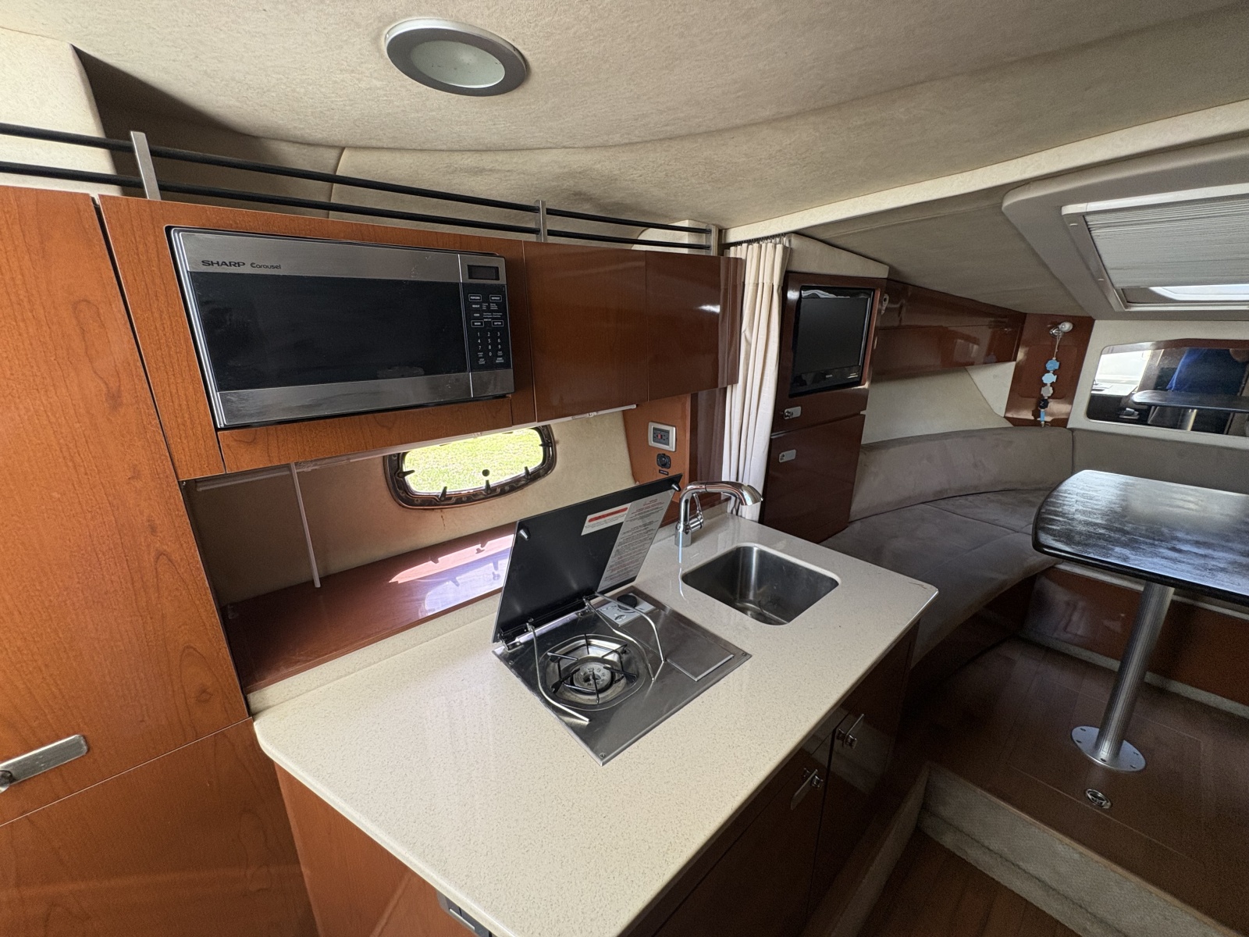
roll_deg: +1.7
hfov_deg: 102.1
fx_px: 505
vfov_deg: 85.7
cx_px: 624
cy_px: 468
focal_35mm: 14
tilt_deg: -15.3
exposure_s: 1/99
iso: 200
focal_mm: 2.22
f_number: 2.2
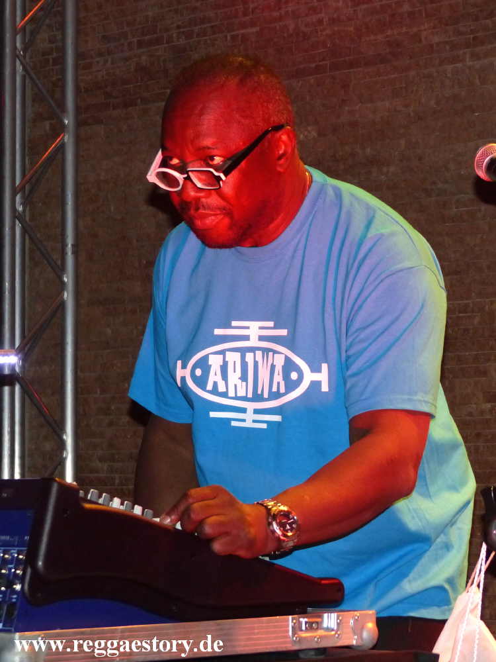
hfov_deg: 16.6
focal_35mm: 89
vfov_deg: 22.0
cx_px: 248
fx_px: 1700
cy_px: 331
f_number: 2.8
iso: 400
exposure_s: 1/60
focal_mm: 16
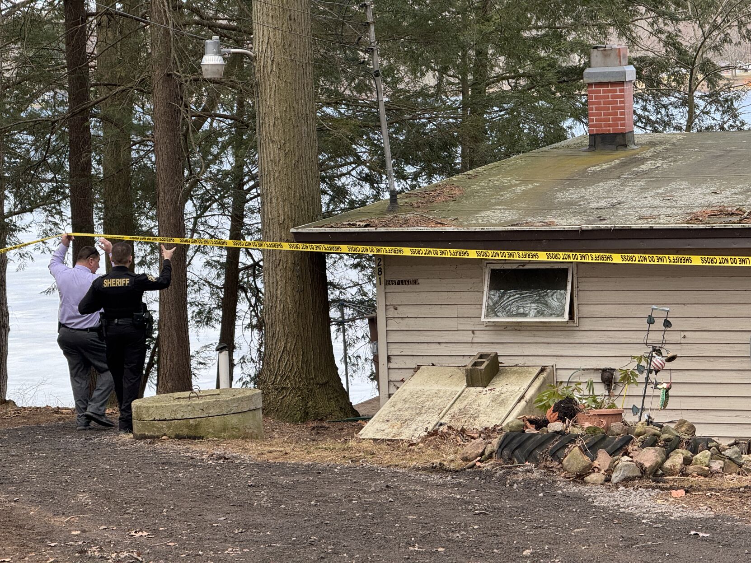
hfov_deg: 16.4
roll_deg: +1.5
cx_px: 376
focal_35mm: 120
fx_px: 2604
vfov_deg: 12.4
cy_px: 282
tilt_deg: -5.1
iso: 50
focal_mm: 15.66
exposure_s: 1/171
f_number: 2.8
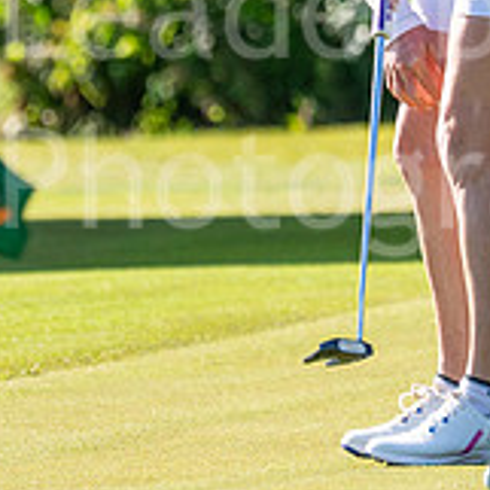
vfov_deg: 1.3
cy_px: 37
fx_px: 22053
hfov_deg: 1.3
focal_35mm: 1377
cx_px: 399
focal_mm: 300
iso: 200
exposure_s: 1/1000
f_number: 5
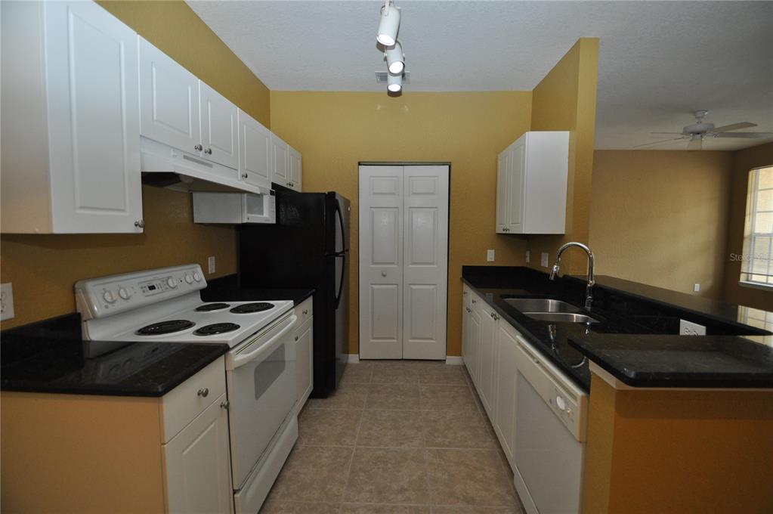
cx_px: 386
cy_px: 257
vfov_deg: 77.2
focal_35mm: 15
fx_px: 322
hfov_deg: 100.4
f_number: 4
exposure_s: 1/60
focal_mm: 10
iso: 800
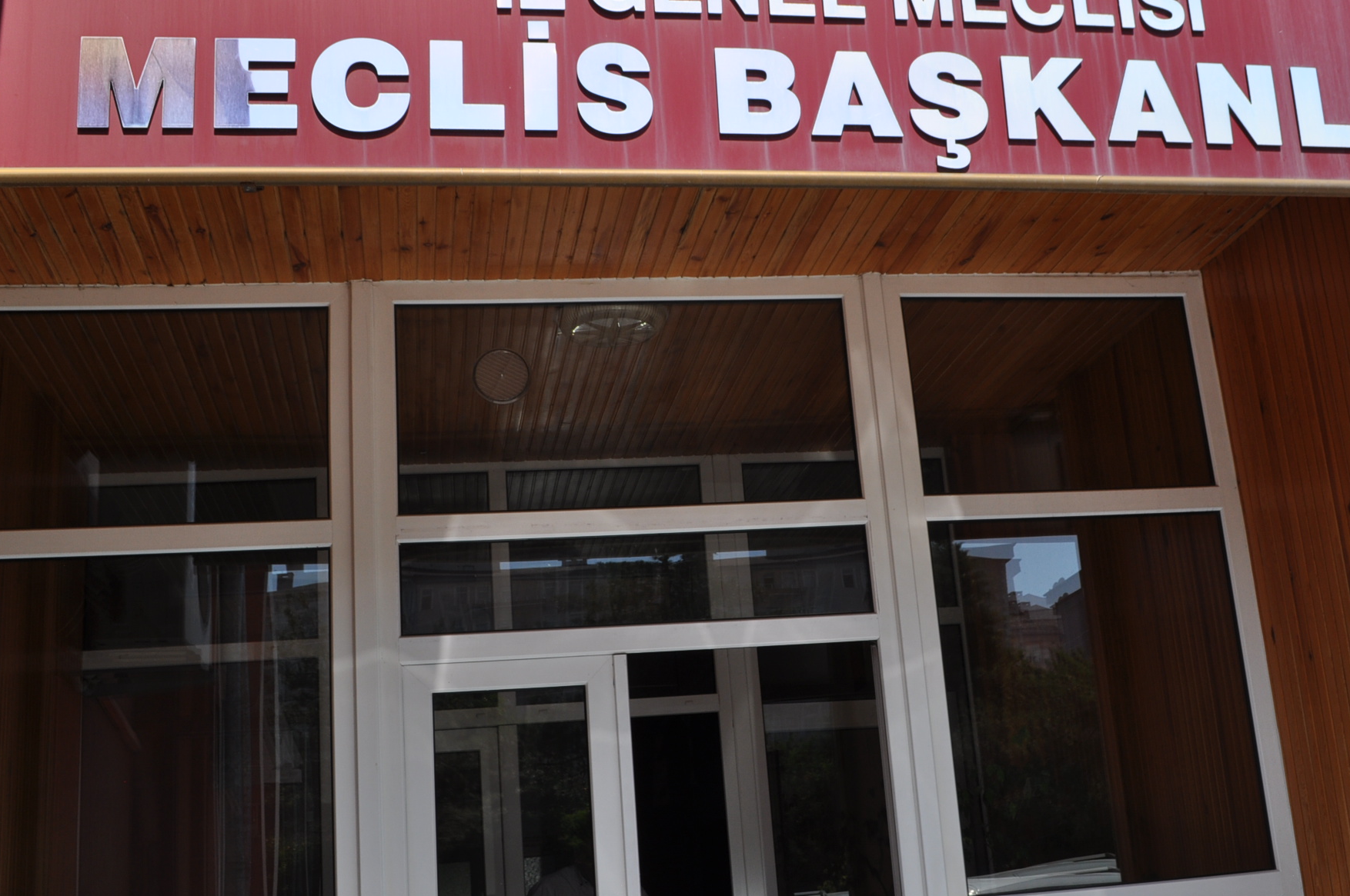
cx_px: 780
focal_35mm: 44
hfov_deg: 44.4
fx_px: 1648
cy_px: 394
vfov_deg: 30.4
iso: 200
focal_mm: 24
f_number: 9
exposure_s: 1/320
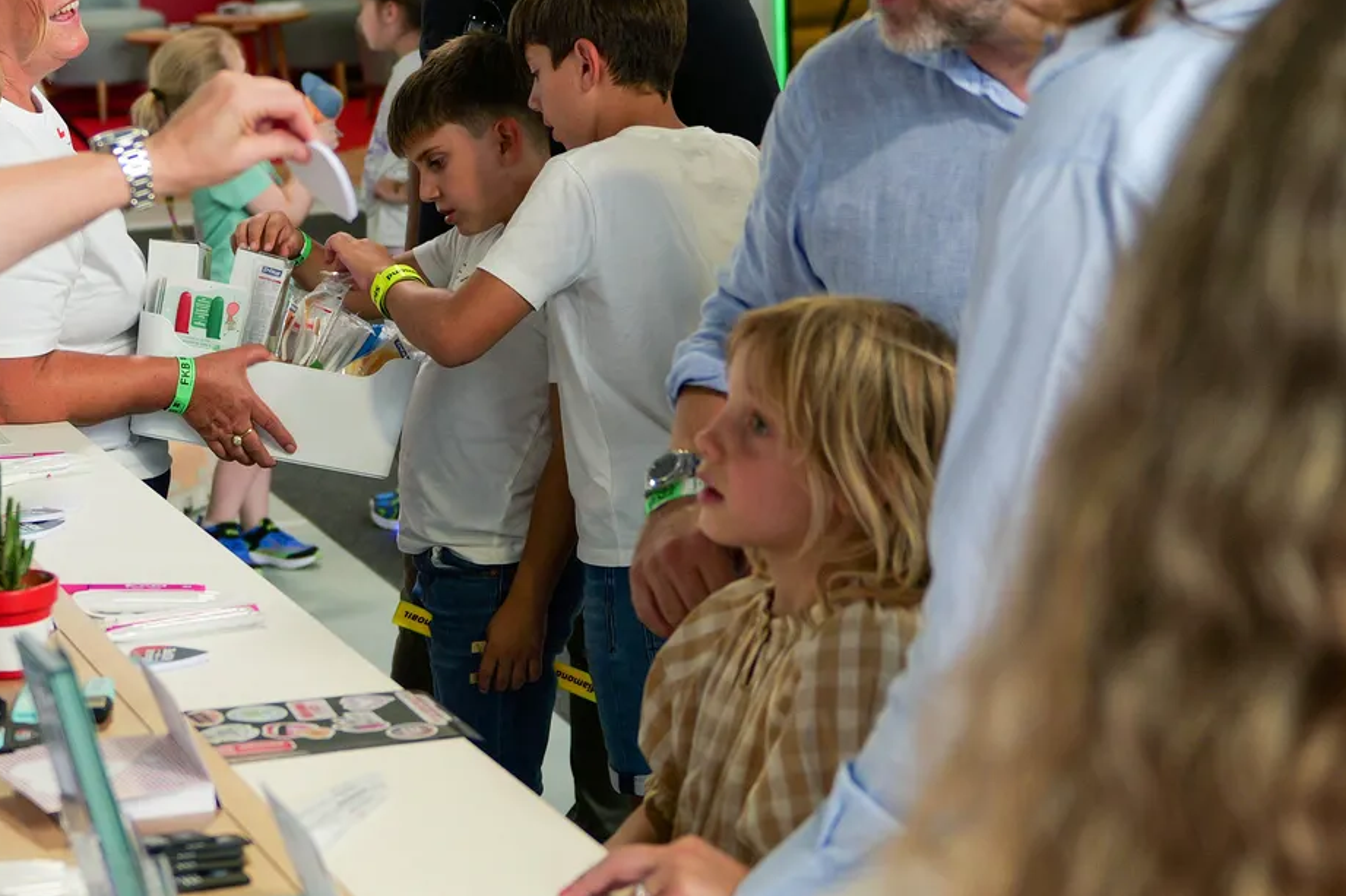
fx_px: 3699
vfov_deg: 13.8
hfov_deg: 20.4
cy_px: 615
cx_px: 259
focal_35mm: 99
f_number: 2.8
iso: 500
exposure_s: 1/400
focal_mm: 38
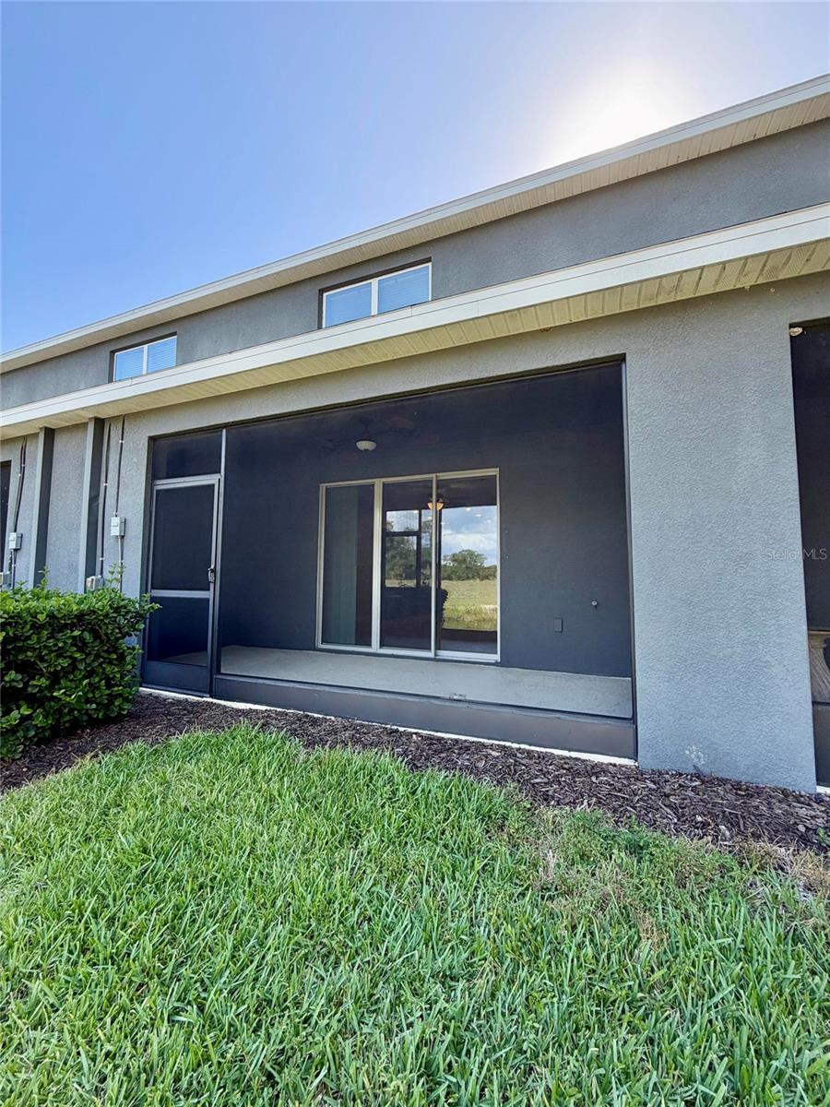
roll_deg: -1.4
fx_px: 448
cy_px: 554
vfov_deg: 102.1
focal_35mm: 14
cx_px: 415
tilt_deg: +4.4
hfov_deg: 85.7
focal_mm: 2.22
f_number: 2.2
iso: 50
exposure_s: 1/306
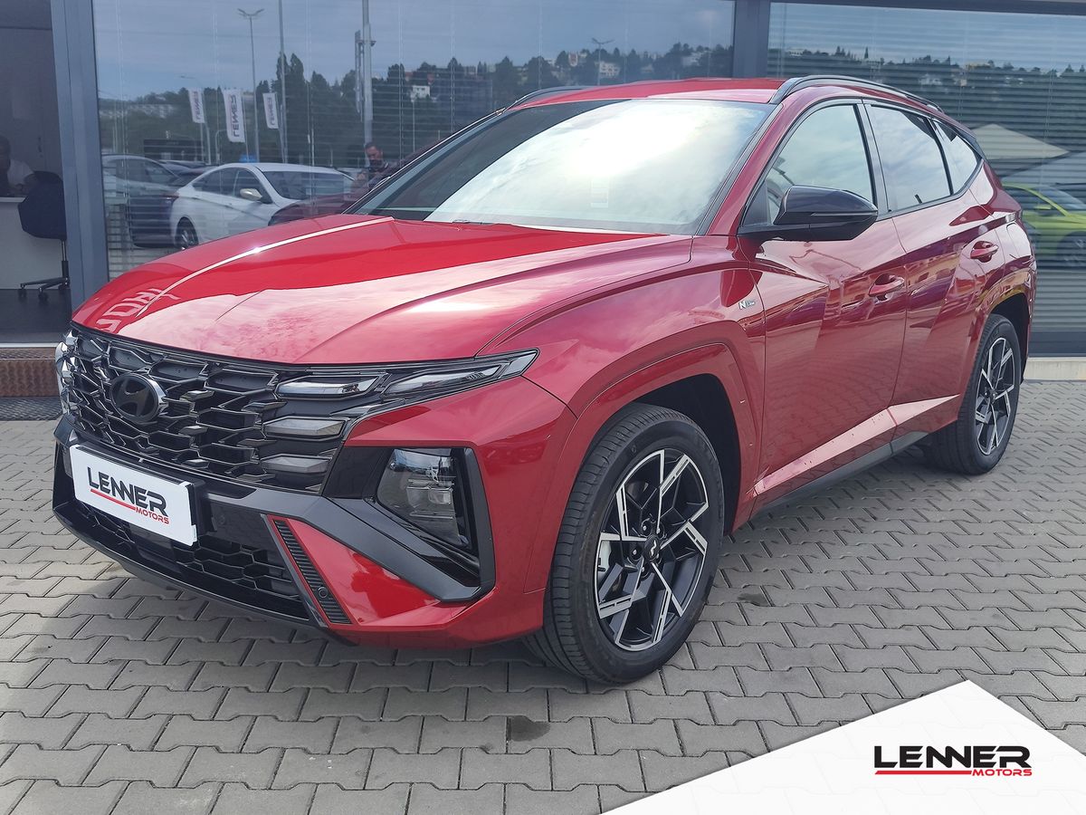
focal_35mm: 23
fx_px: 722
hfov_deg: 73.9
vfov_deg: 58.9
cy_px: 408
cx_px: 543
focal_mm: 7.01
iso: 50
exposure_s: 1/926
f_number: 1.69
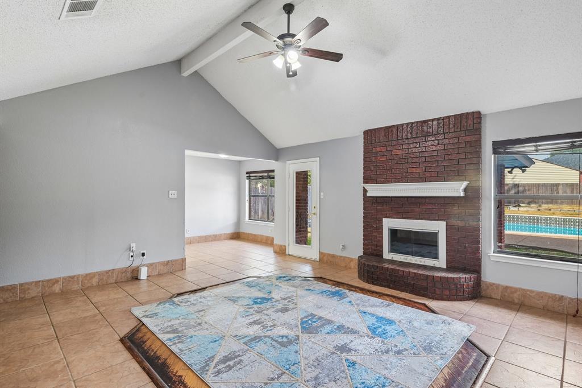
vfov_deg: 72.0
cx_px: 291
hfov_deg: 95.0
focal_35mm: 16
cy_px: 194
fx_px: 267
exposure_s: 1/40
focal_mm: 16.5
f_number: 8
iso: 400
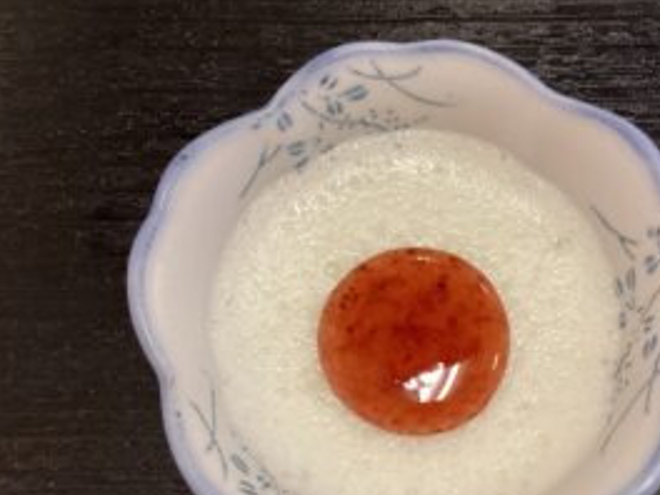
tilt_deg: -71.7
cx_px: 406
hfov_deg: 42.7
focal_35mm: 44
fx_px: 839
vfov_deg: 32.8
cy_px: 301
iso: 250
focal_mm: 3.3
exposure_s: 1/60
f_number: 2.4
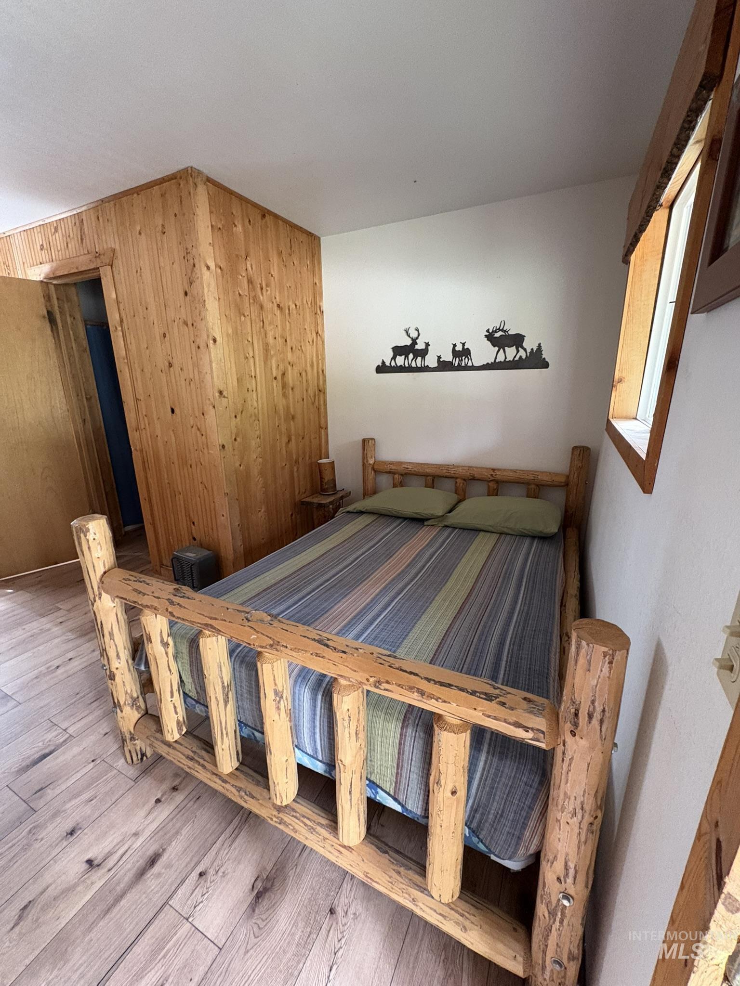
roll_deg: +0.3
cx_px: 370
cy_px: 493
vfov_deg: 102.1
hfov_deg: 85.7
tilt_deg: -14.7
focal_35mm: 14
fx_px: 399
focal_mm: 2.22
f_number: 2.2
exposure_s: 1/60
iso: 500
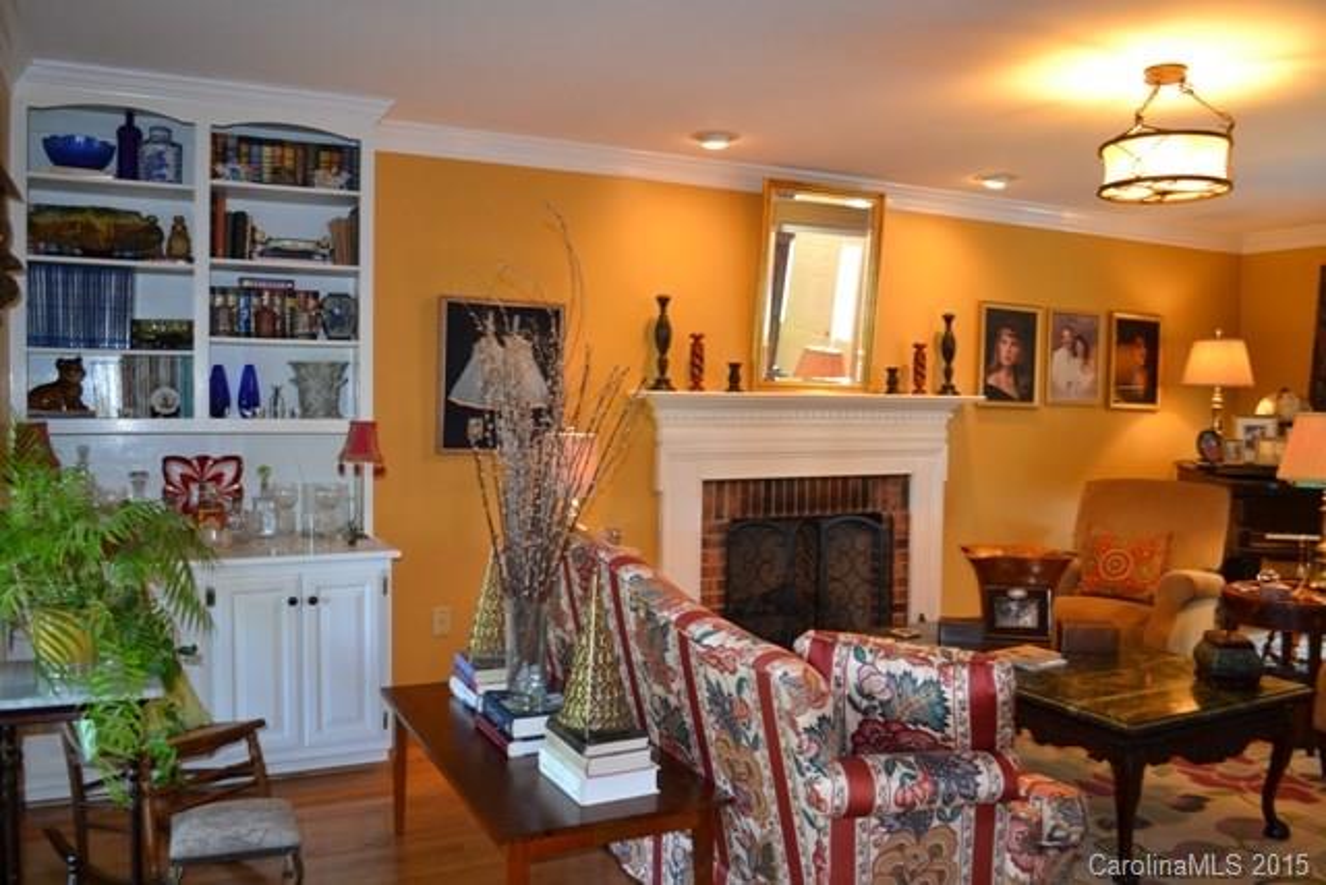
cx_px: 663
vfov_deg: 48.0
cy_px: 442
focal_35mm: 27
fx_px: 995
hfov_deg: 67.4
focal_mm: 18
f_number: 3.5
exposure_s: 1/60
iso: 640
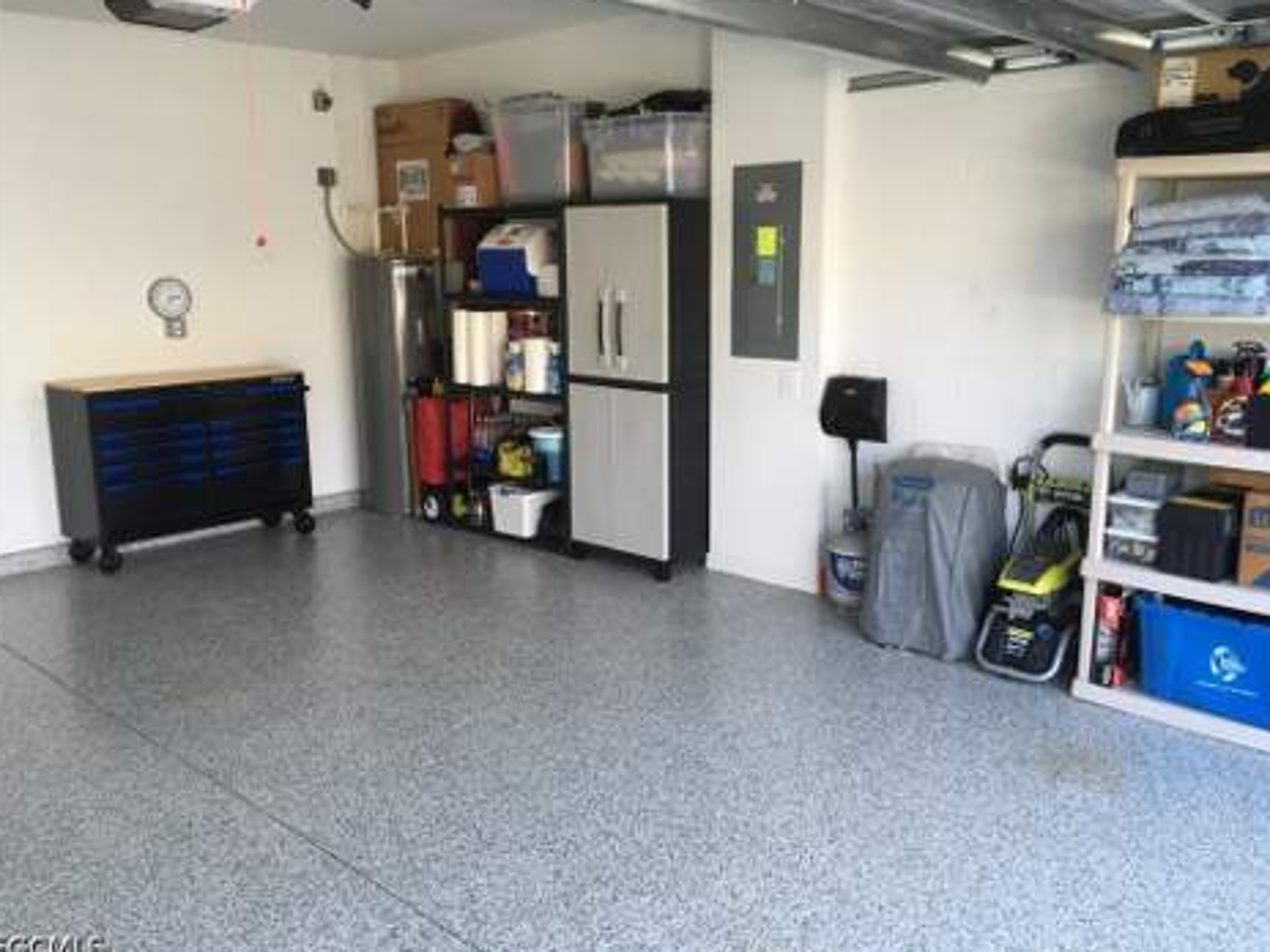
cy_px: 476
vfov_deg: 46.8
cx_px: 640
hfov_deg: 60.0
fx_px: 1101
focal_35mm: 30
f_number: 2.2
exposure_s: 1/120
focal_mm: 4.15
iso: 40
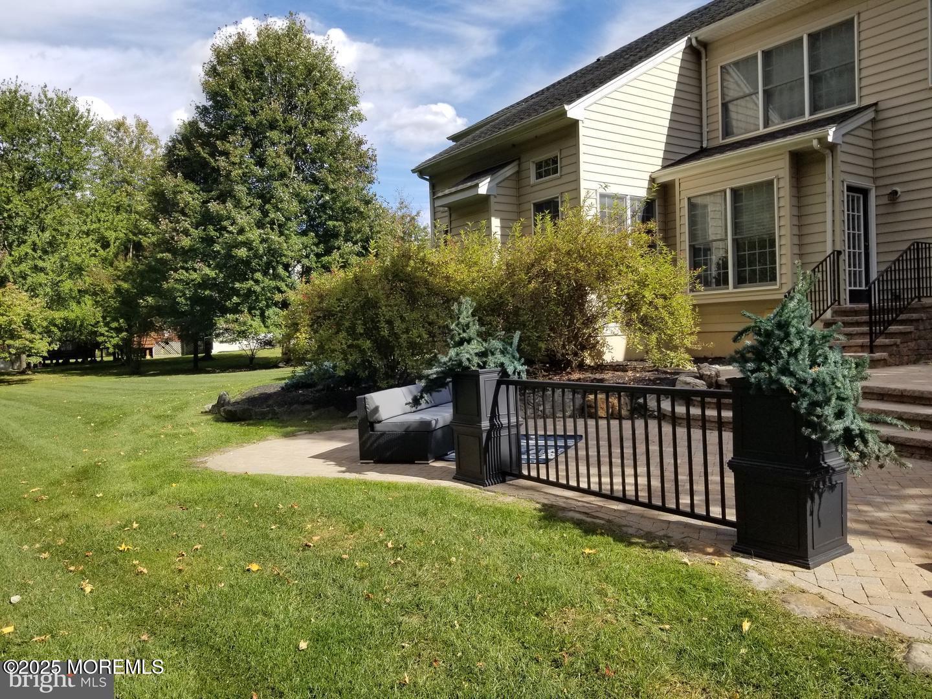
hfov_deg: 67.3
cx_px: 466
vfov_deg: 53.1
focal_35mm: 26
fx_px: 700
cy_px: 350
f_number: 1.7
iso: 50
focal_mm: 4.3
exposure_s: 1/2136
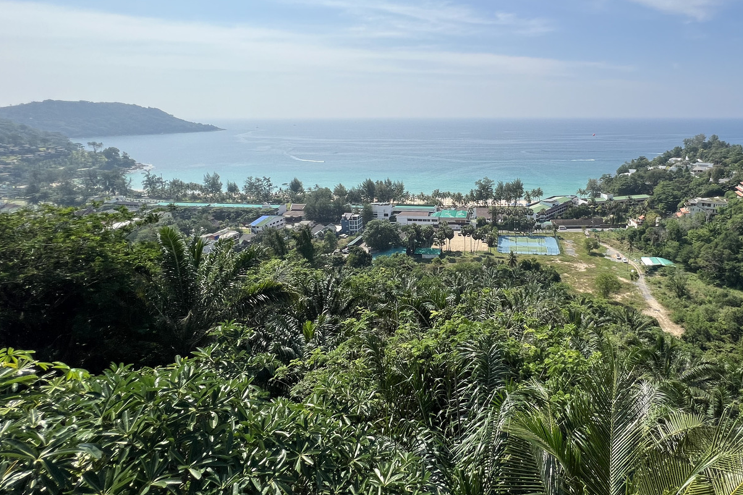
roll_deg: +0.2
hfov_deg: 87.9
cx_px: 472
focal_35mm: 18
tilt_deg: -8.9
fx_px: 371
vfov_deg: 66.0
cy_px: 176
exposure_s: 1/3922
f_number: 1.8
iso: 40
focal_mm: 1.57
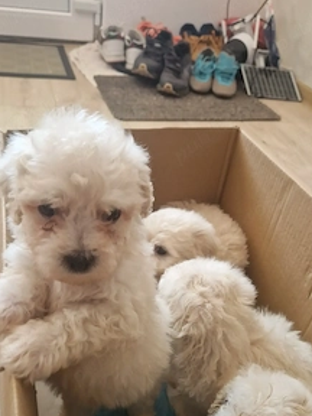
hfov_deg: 44.1
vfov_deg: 56.1
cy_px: 261
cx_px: 169
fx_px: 385
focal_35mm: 32
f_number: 1.8
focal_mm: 5.4
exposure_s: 1/180
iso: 200
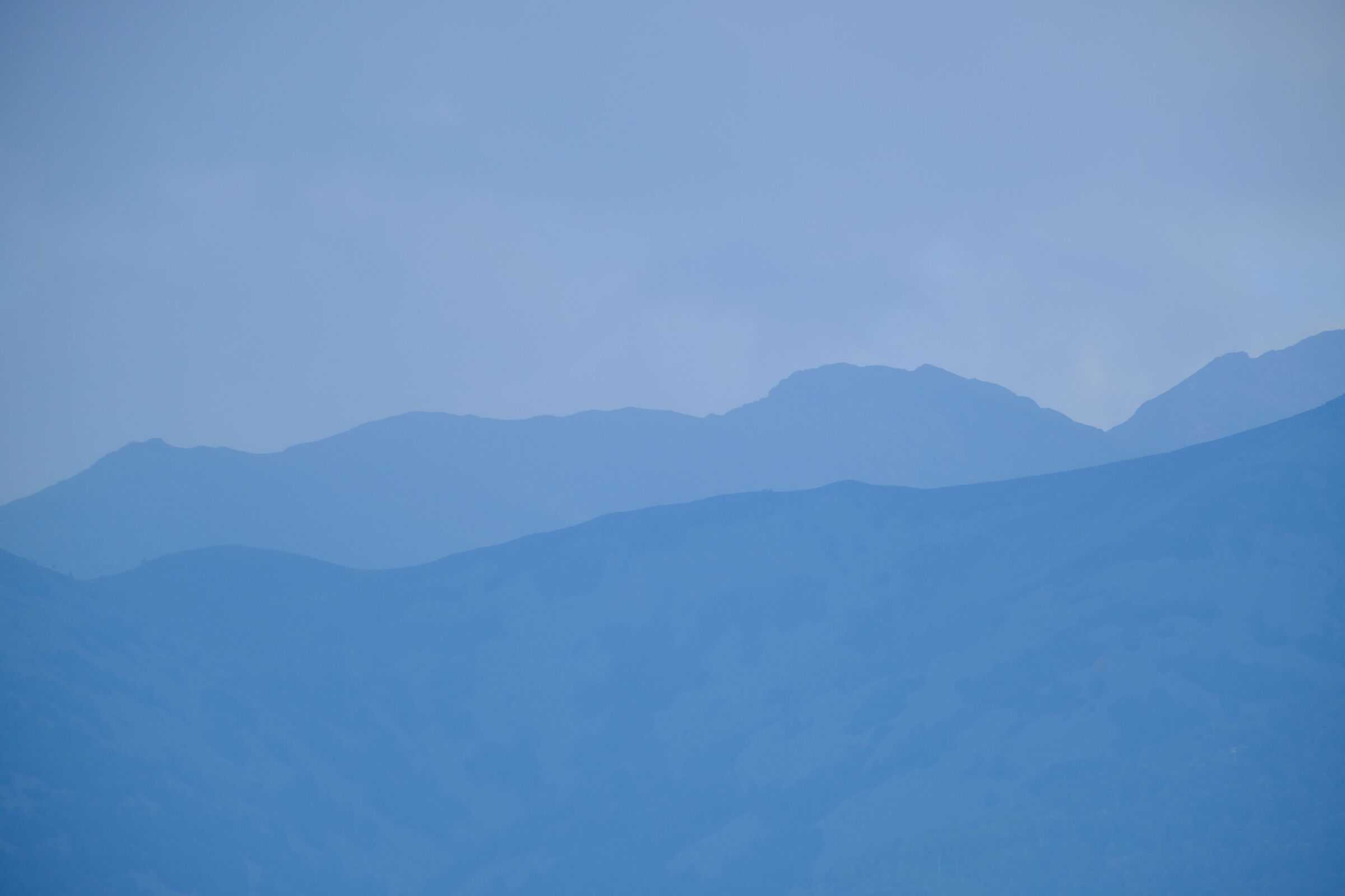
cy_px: 448
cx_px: 672
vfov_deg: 3.1
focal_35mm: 450
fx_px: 16811
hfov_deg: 4.6
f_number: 5.6
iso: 320
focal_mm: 300
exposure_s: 1/450
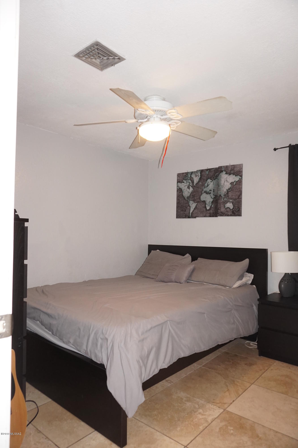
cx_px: 149
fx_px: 298
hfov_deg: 53.1
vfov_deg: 73.8
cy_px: 224
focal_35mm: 24
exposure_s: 1/125
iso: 800
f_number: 3.5
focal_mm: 16
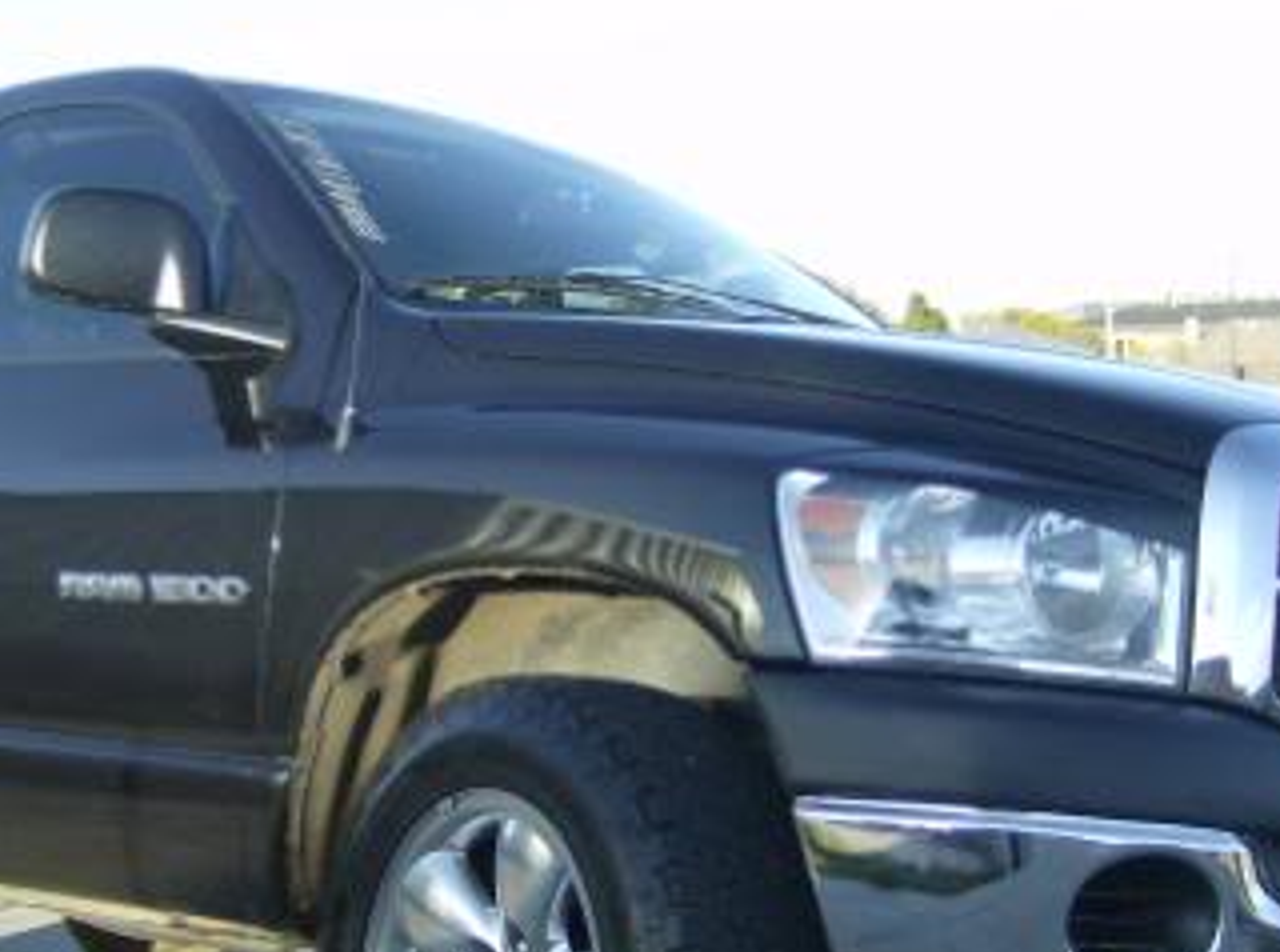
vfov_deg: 20.3
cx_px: 508
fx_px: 2654
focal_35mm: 72
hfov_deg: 27.1
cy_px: 590
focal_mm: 6
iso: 100
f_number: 2.8
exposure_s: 1/470
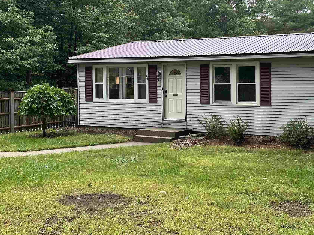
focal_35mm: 44
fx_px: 399
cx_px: 227
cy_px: 91
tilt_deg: -0.4
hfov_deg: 41.9
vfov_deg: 32.7
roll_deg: +0.7
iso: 64
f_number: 1.78
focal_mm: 6.86
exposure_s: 1/199
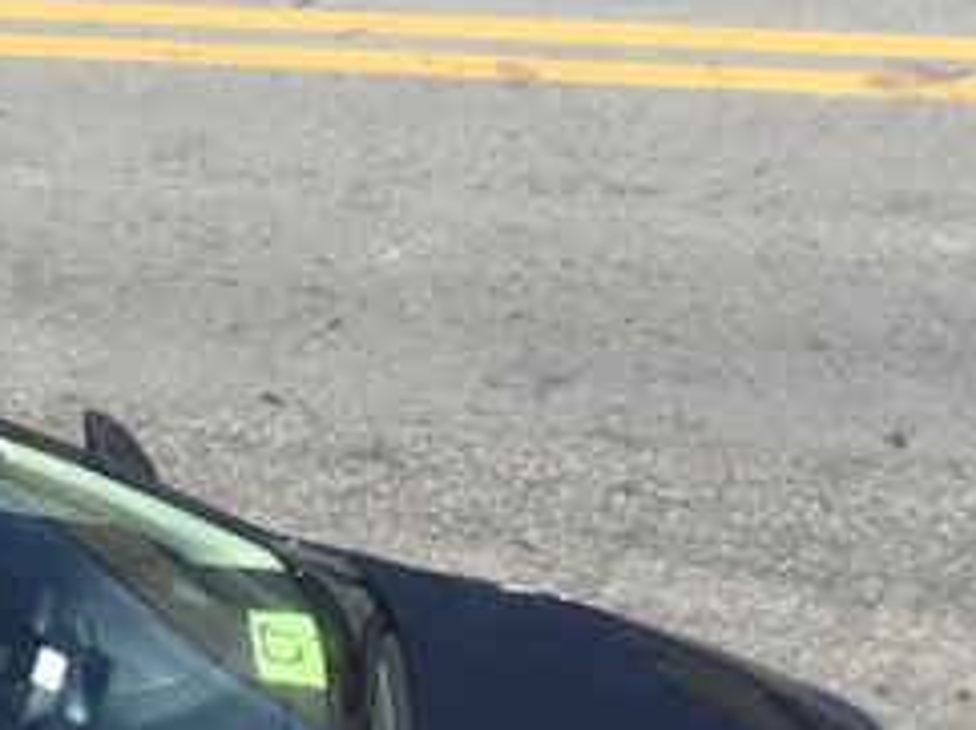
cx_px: -649
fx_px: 3380
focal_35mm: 120
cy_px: -266
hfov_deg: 14.8
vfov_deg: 11.9
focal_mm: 4.15
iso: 25
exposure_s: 1/916
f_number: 2.2
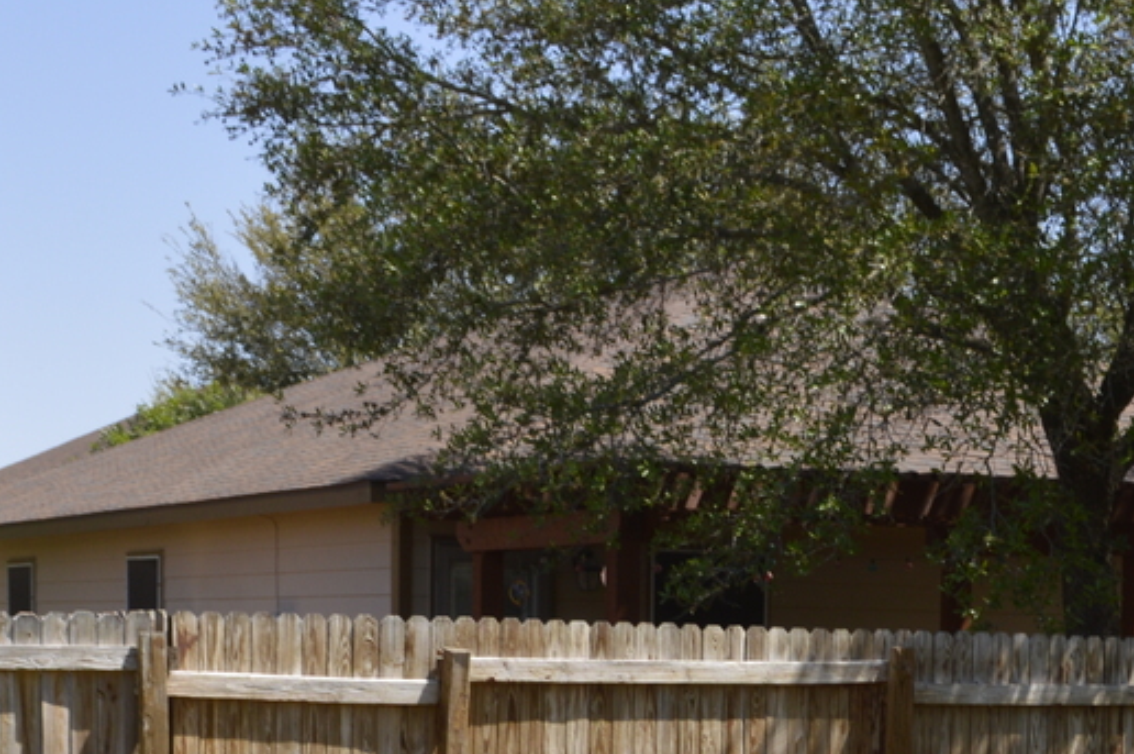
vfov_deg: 15.3
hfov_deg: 23.8
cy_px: 972
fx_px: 2675
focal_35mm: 85
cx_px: 780
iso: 100
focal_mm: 18
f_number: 7.1
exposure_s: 1/200
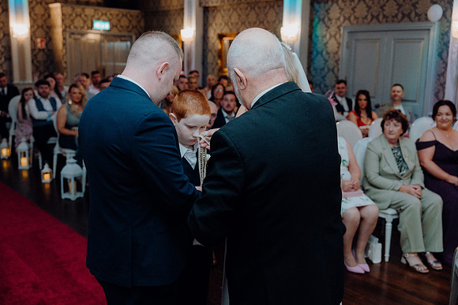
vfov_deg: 31.9
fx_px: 534
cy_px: 152
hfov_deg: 46.4
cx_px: 229
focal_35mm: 42
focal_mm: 42
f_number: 3.5
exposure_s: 1/160
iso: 2500
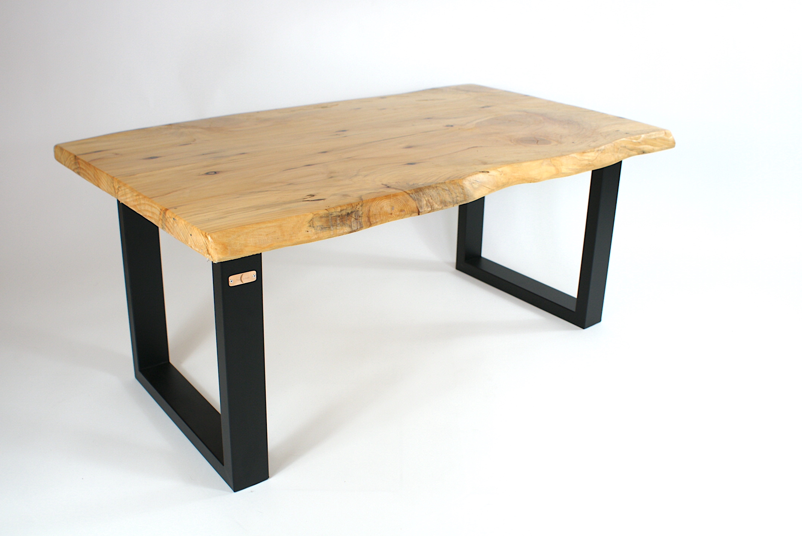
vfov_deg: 40.1
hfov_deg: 57.2
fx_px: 736
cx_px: 401
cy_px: 268
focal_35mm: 33
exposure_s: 1/80
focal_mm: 22
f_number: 4.5
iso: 200
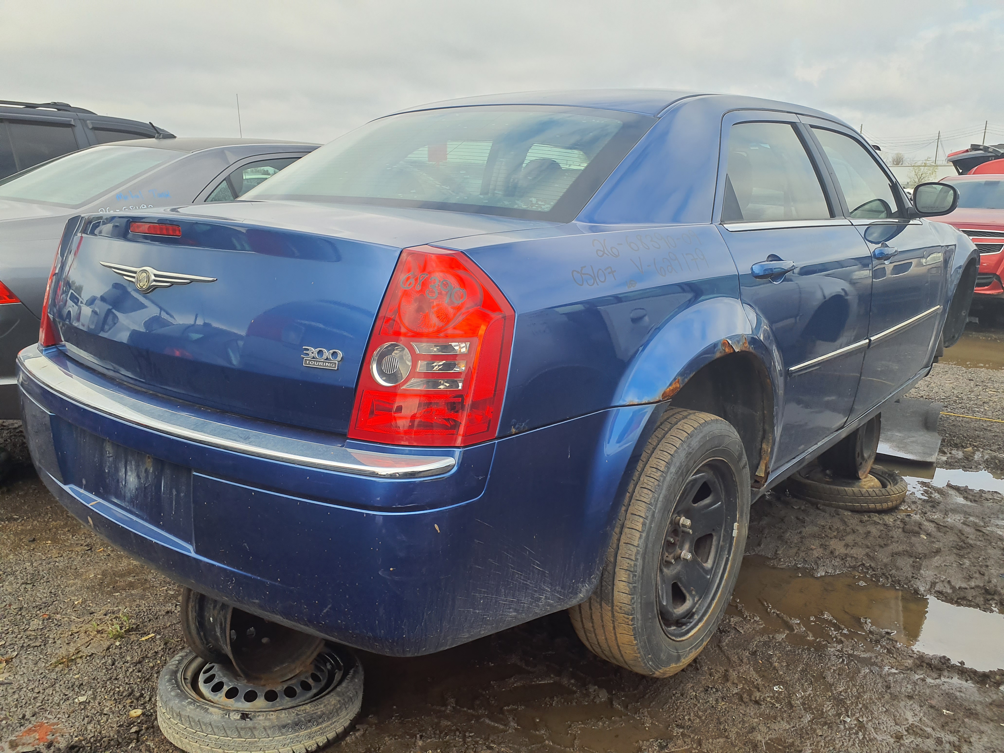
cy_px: 376
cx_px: 502
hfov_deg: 65.3
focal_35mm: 27
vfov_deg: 51.4
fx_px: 783
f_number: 1.9
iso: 40
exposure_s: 1/910
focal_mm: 3.58
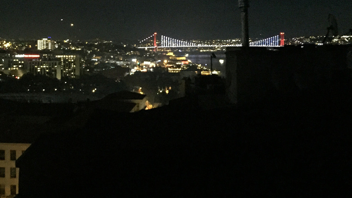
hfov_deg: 42.3
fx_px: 448
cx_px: 117
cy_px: 56
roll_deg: -0.7
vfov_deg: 24.7
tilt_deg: -1.1
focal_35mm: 48
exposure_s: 1/17
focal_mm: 4.15
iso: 2000
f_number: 2.2
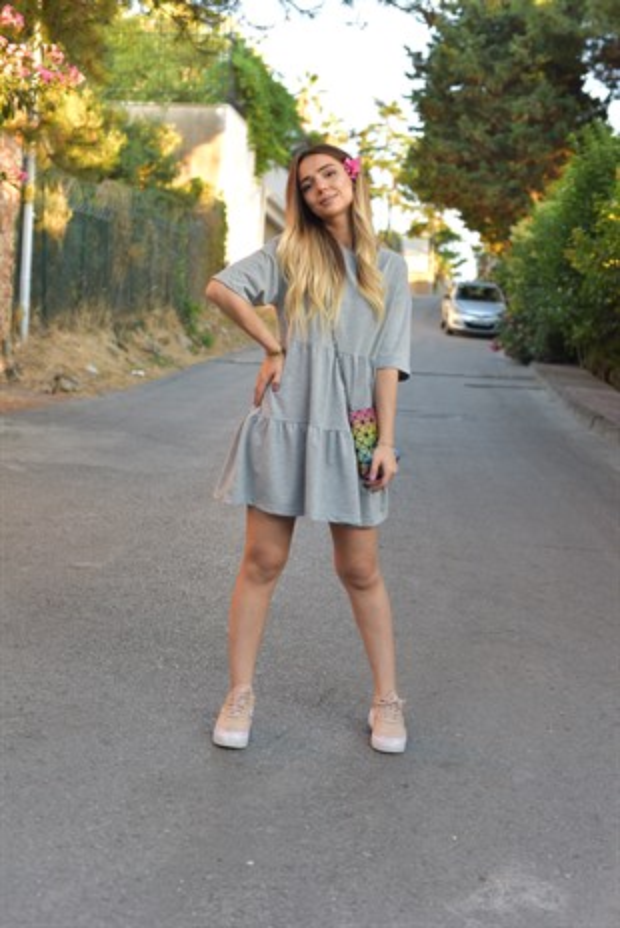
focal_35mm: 50
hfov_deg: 27.0
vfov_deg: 39.6
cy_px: 464
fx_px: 1290
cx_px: 310
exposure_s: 1/400
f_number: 4
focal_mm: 50
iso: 1000
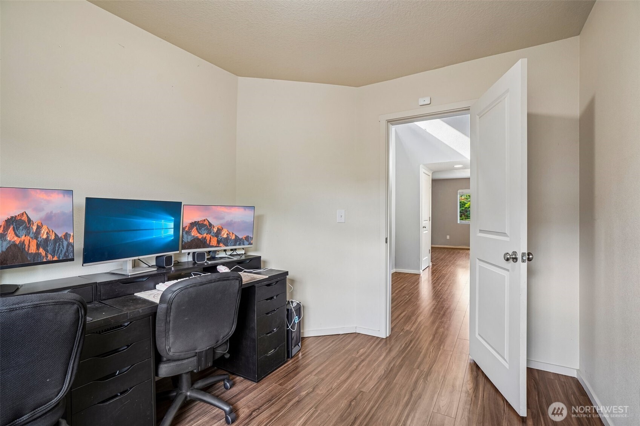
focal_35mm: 16
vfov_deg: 73.7
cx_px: 320
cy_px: 213
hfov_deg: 96.7
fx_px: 284
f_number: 8
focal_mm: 16
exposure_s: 1/10
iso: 400
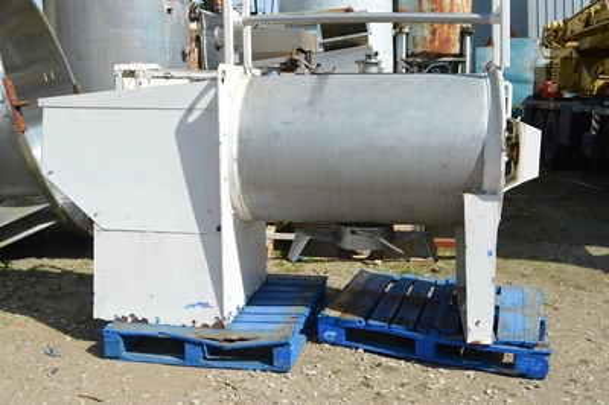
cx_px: 304
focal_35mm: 36
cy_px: 202
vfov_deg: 36.8
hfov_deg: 53.2
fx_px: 608
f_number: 8
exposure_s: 1/250
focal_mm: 24
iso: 100
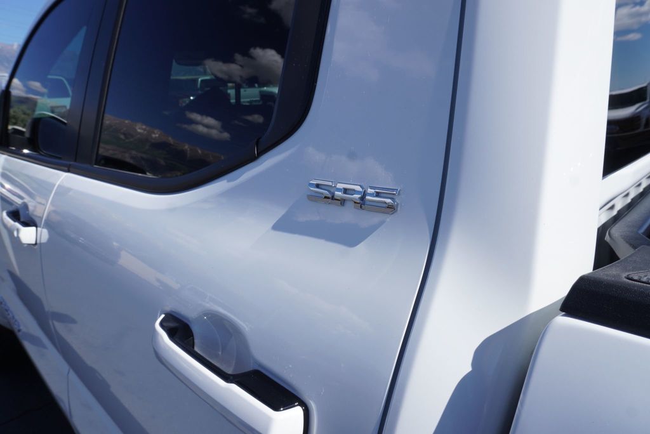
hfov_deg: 73.7
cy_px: 217
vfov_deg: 53.2
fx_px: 434
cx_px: 325
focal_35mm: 24
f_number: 10
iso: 100
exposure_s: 1/200
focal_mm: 16
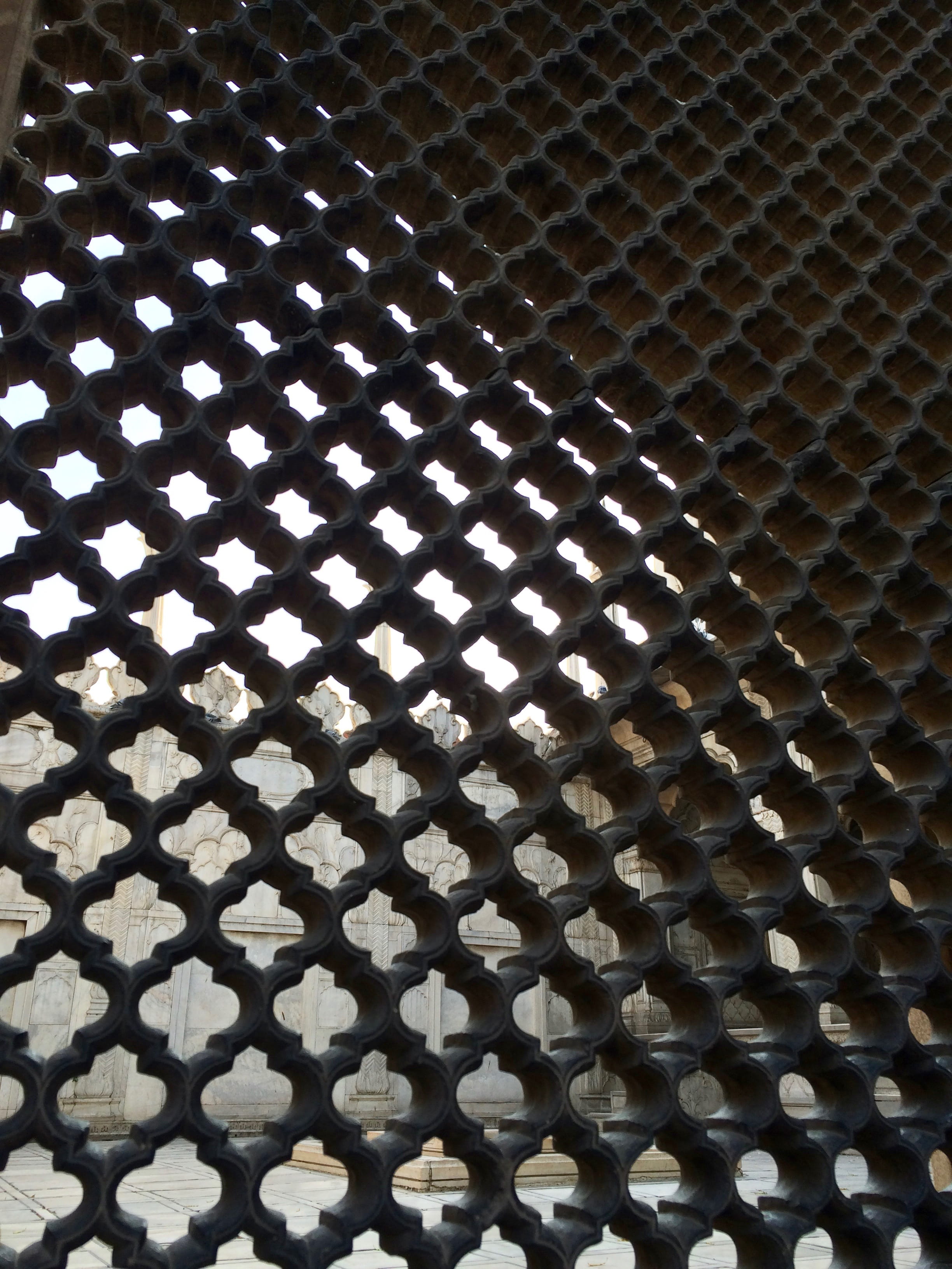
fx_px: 1063
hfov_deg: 48.2
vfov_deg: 61.7
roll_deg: +2.2
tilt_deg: +22.6
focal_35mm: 29
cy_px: 634
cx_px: 476
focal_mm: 4.15
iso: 32
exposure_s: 1/304
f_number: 2.2
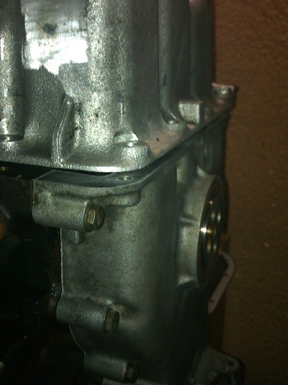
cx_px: 108
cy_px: 155
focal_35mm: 45
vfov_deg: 41.9
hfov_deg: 32.0
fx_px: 500
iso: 80
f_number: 2.8
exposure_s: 1/21
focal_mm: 3.85
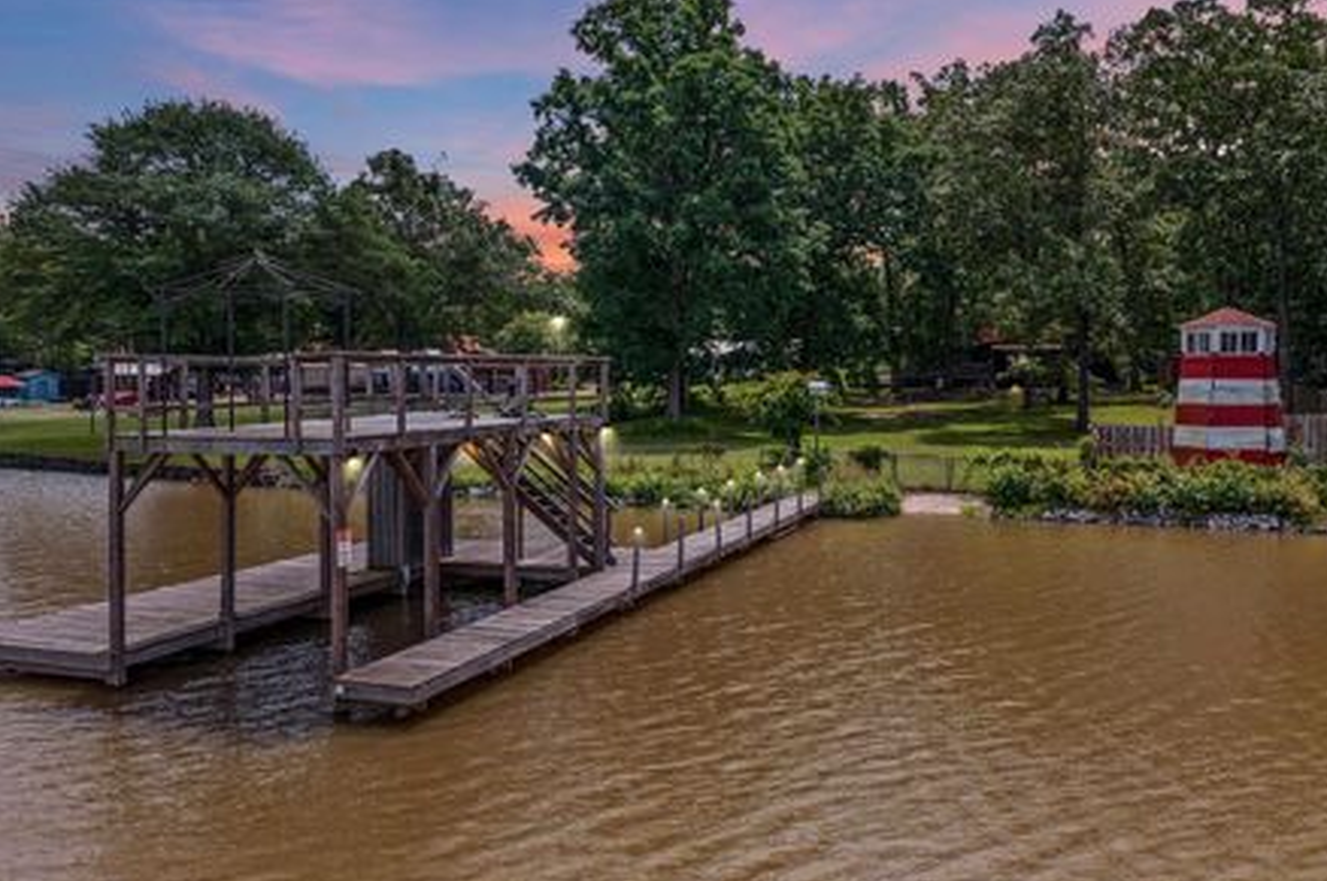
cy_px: 389
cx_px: 703
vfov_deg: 41.0
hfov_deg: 58.7
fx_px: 1178
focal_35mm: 32
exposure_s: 1/400
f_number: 5
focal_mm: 10.26
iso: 100
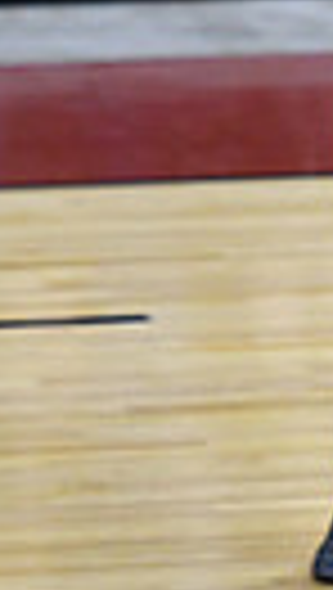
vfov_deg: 2.2
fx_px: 15209
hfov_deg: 1.2
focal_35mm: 972
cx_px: 1188
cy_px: 286
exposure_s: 1/400
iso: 3200
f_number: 2.8
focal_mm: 140
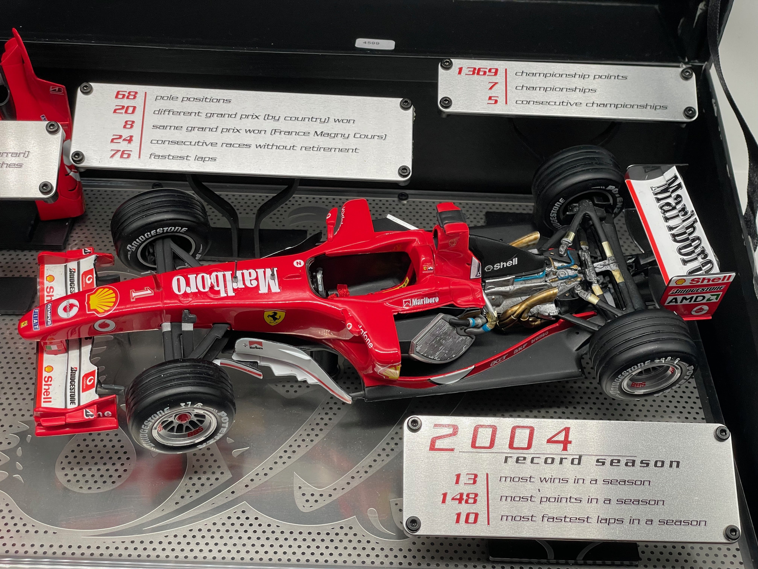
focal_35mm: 52
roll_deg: -3.0
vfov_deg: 28.0
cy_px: 284
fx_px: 1139
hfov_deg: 36.8
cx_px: 379
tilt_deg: -39.1
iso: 80
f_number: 2
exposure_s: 1/99
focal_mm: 6
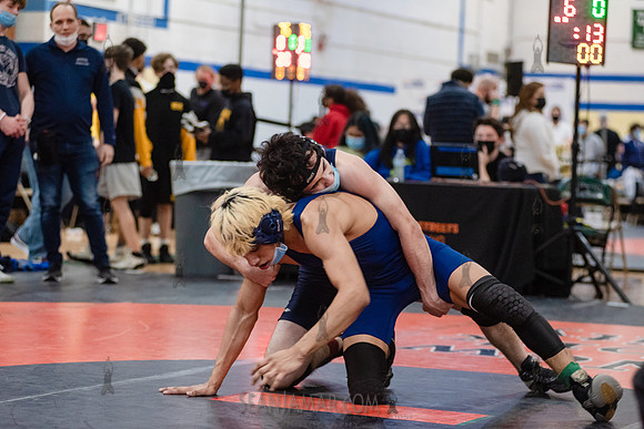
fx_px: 1879
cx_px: 322
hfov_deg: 19.5
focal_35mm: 105
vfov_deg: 13.0
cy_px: 214
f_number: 3.5
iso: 4000
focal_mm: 105
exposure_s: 1/400
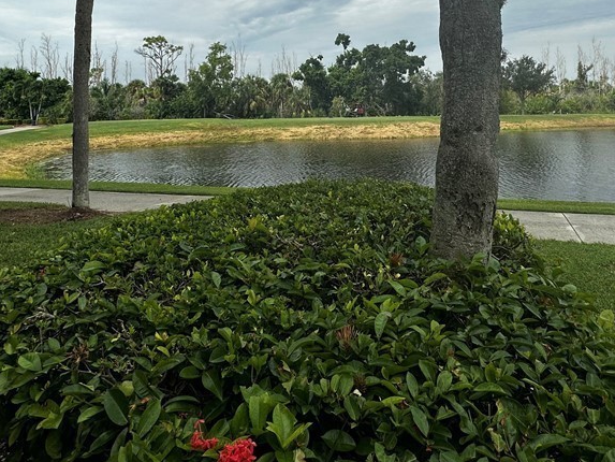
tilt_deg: +1.7
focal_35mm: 25
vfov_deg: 51.2
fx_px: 444
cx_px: 341
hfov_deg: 69.2
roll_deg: +0.8
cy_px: 86
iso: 50
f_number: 2.2
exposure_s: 1/2212
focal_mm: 2.22
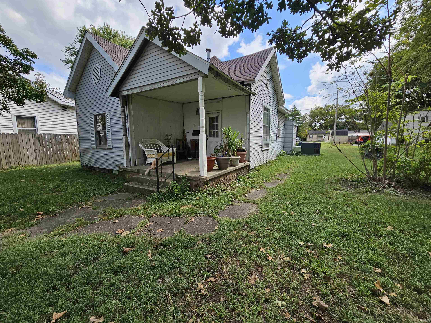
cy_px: 162
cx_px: 216
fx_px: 162
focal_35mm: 13
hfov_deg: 106.2
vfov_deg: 89.9
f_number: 2.2
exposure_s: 1/919
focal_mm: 2.2
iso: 50
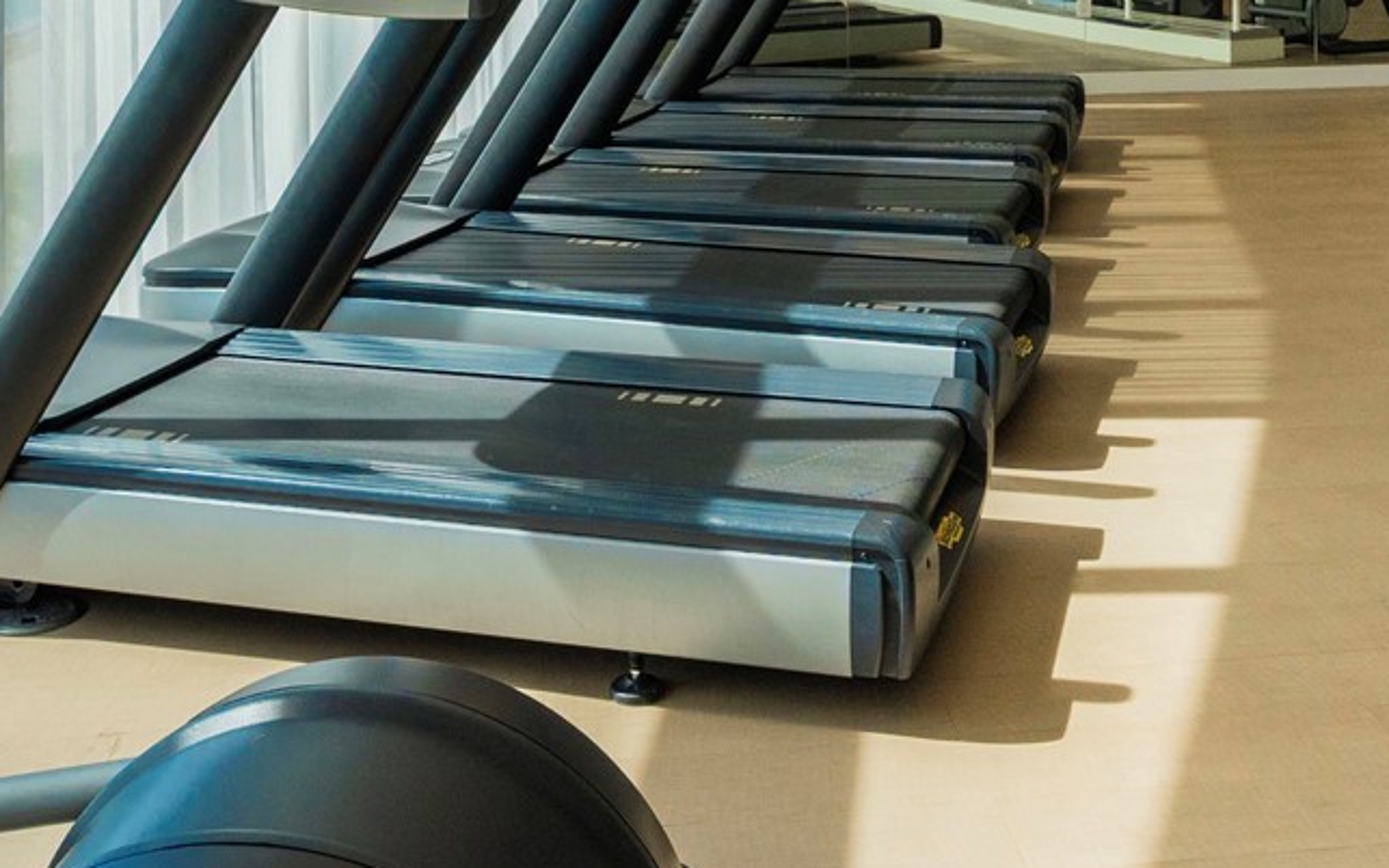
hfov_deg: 44.7
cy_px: -59
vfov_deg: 26.9
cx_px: 826
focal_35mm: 44
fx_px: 1679
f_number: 6.3
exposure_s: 1/320
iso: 320
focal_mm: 11
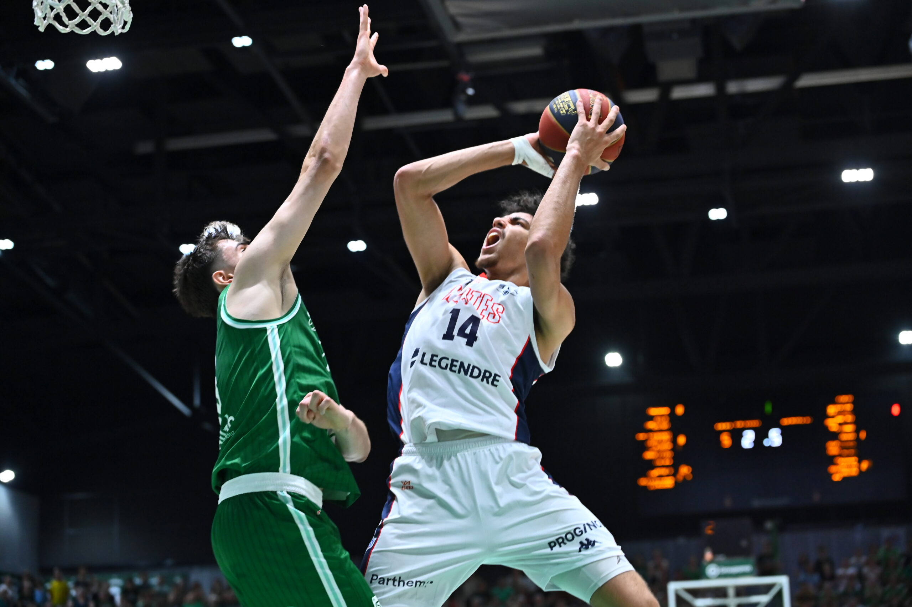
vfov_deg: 19.4
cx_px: 456
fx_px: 1772
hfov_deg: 28.9
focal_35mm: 70
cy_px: 304
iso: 2500
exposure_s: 1/800
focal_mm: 70
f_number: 3.5
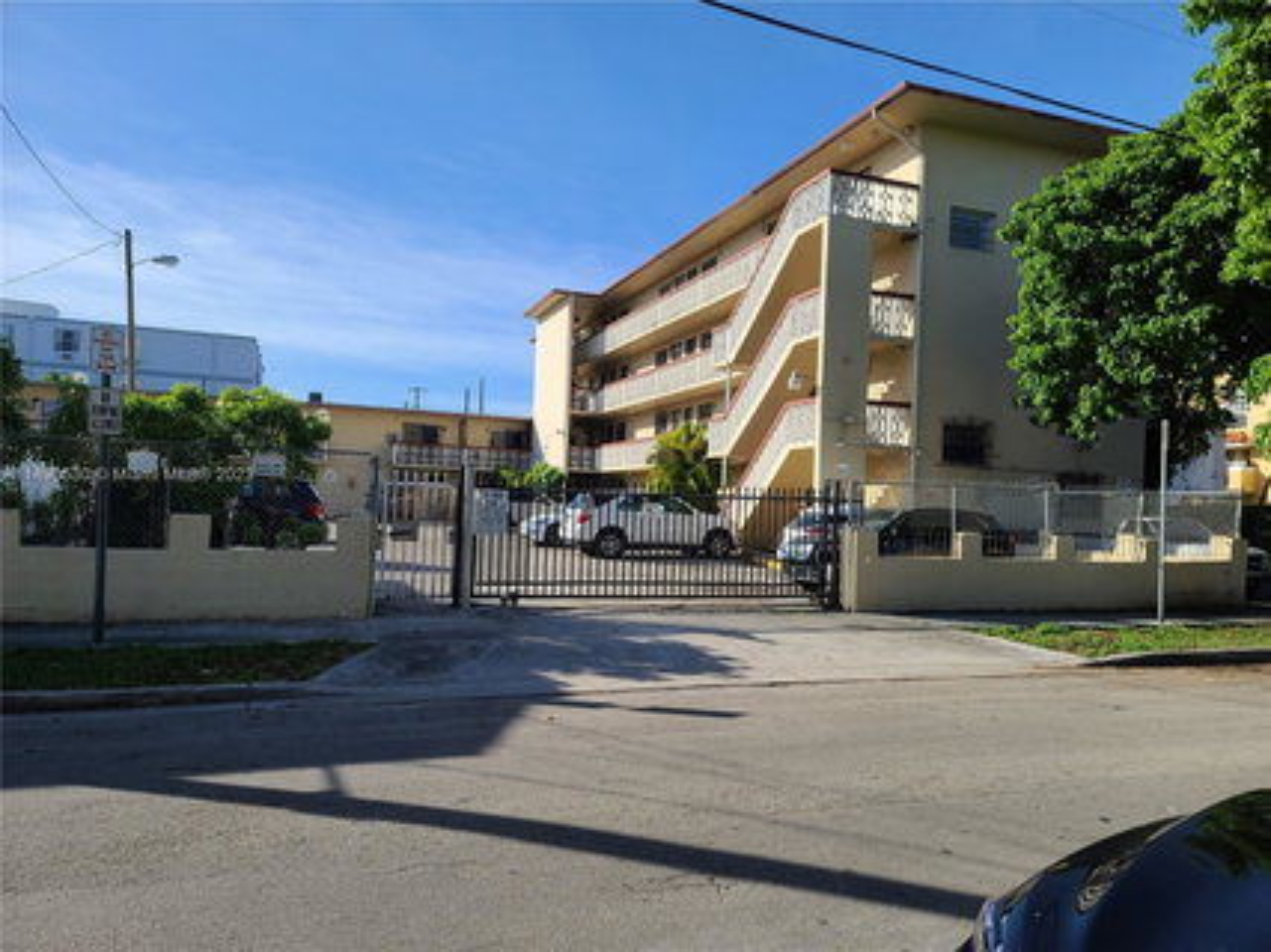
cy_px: 476
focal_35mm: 25
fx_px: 918
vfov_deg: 54.9
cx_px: 636
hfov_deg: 69.4
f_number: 1.8
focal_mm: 7
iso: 16
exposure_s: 1/904
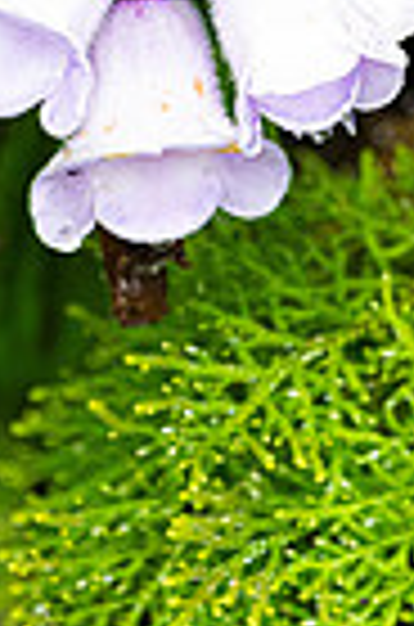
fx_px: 16867
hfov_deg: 1.4
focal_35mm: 973
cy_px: -50
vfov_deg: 2.1
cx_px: 225
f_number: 6.3
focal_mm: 300
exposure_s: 1/250
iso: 1000
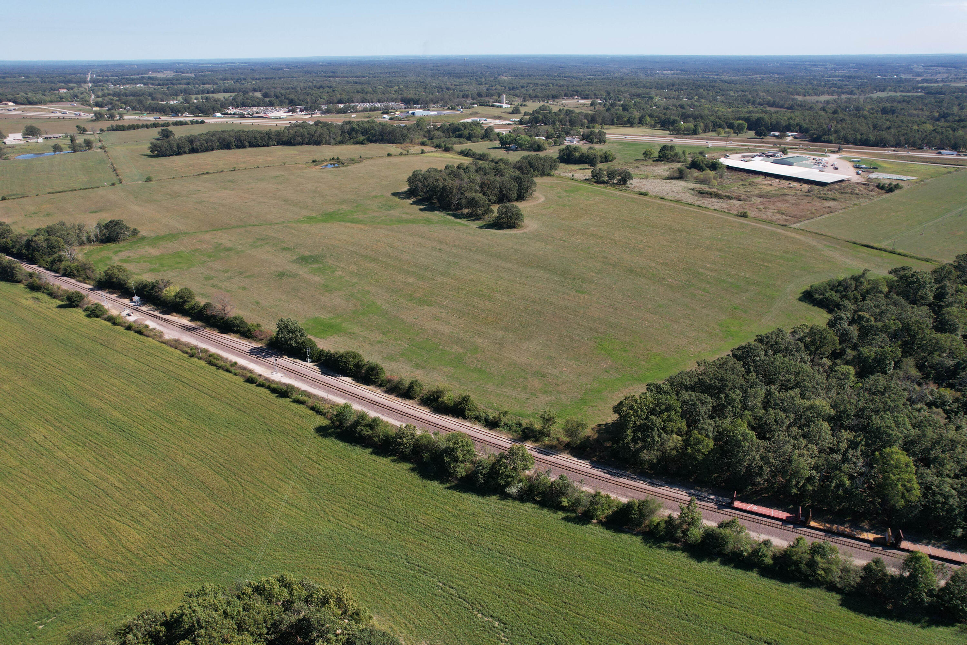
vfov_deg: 57.2
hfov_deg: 78.6
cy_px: 322
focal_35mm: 22
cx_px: 484
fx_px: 591
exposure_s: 1/500
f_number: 2.8
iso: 150
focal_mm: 8.38
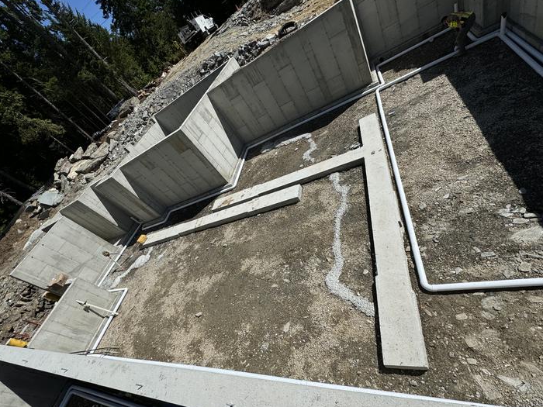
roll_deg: +43.3
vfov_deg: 77.8
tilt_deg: -38.5
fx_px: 251
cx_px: 271
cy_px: 227
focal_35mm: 16
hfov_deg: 94.5
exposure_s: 1/3906
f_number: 2.2
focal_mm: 2.22
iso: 50
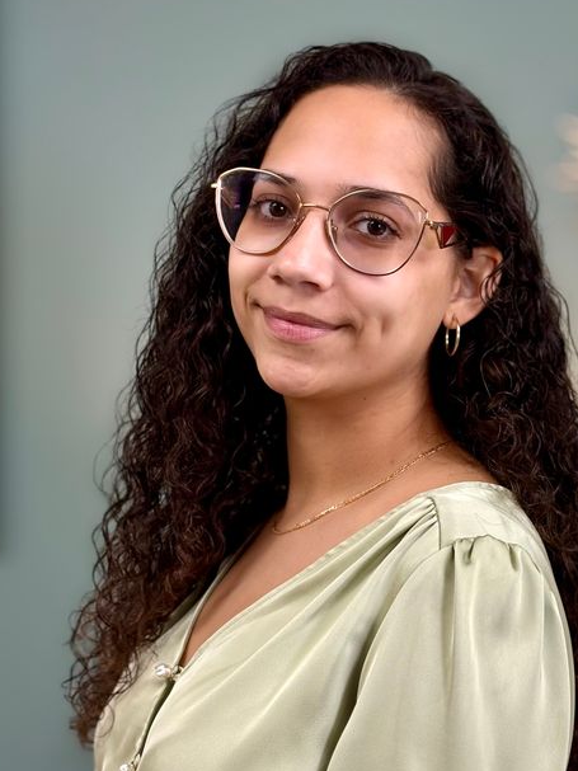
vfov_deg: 32.2
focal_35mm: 60
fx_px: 1336
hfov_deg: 24.4
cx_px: 313
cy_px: 347
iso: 50
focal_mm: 5.96
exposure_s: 1/60
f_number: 1.6
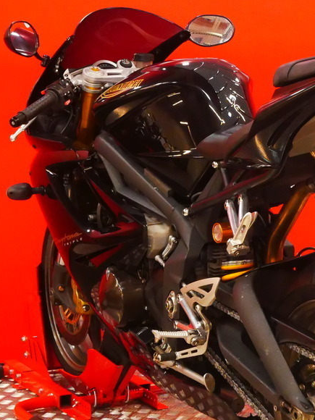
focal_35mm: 124
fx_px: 1505
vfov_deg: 15.9
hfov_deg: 11.9
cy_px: 193
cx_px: 216
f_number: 5.2
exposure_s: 1/125
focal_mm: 25
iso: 2500
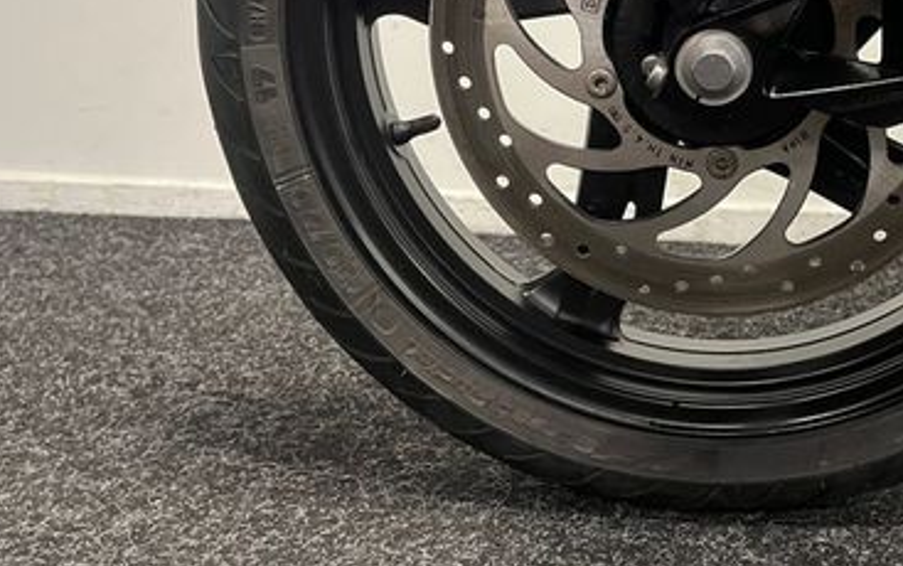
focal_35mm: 48
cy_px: 22
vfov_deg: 25.8
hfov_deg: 40.3
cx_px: 709
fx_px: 1182
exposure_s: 1/50
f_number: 1.6
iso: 200
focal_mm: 5.1
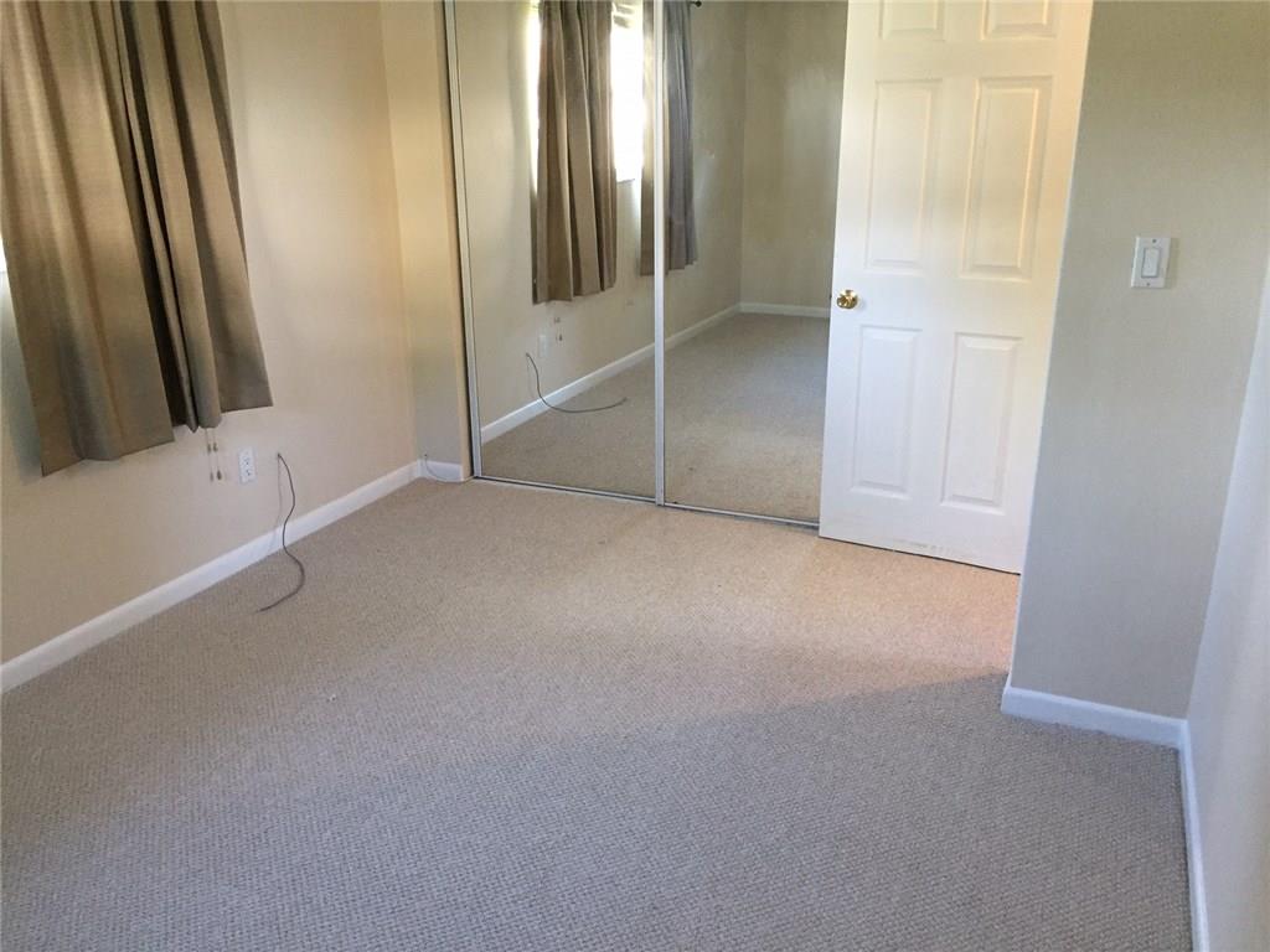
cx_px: 635
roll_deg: -2.0
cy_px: 476
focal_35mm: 29
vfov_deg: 48.2
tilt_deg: -18.9
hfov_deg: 61.7
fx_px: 1064
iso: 125
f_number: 2.2
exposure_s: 1/30
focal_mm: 4.15
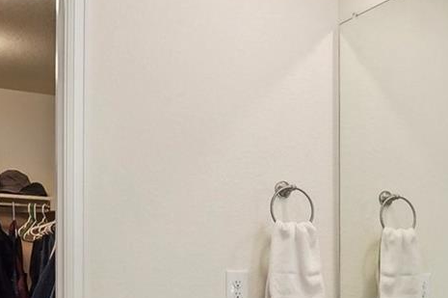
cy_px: 285
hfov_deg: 29.7
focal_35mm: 62
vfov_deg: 21.2
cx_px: 474
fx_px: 771
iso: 320
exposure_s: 1/30
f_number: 8
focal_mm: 12
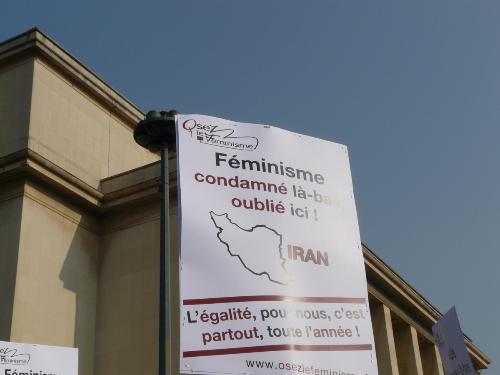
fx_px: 838
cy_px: 188
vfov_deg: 25.2
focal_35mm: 58
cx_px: 250
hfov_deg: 33.2
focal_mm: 9.5
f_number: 8
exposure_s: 1/640
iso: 100
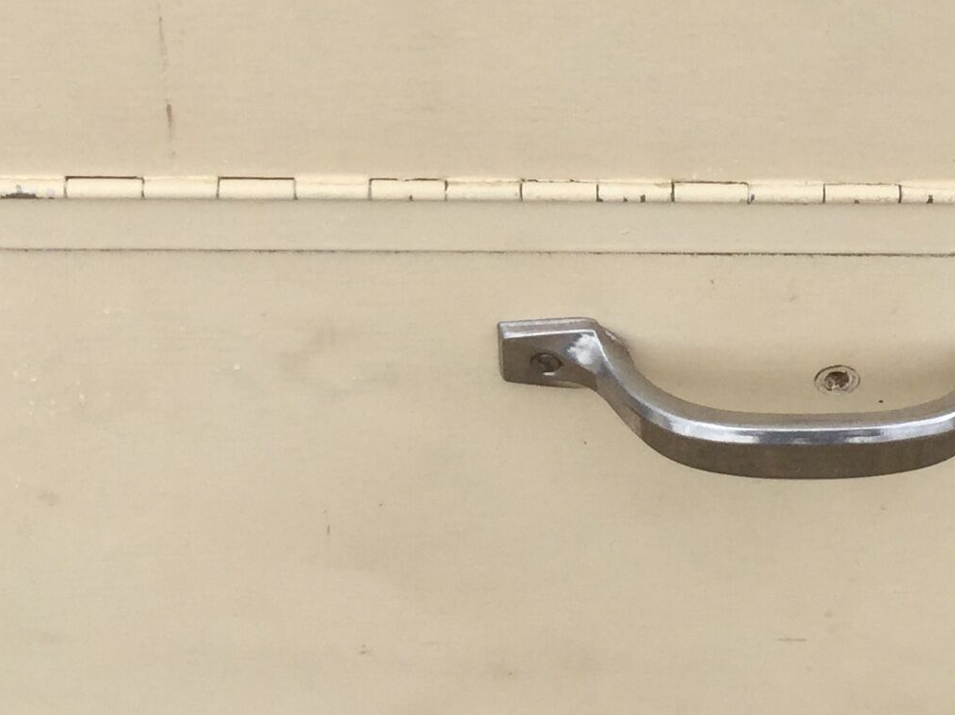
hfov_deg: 19.4
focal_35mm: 101
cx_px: 606
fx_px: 2786
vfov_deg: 14.6
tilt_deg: -46.2
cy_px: 204
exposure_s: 1/578
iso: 25
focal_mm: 3.3
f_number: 2.4
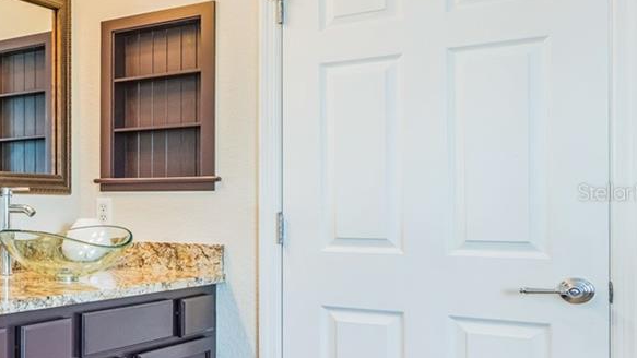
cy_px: 192
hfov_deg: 32.7
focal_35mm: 46
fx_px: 777
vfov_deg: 26.0
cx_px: -199
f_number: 6.3
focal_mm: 16
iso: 500
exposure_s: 1/20
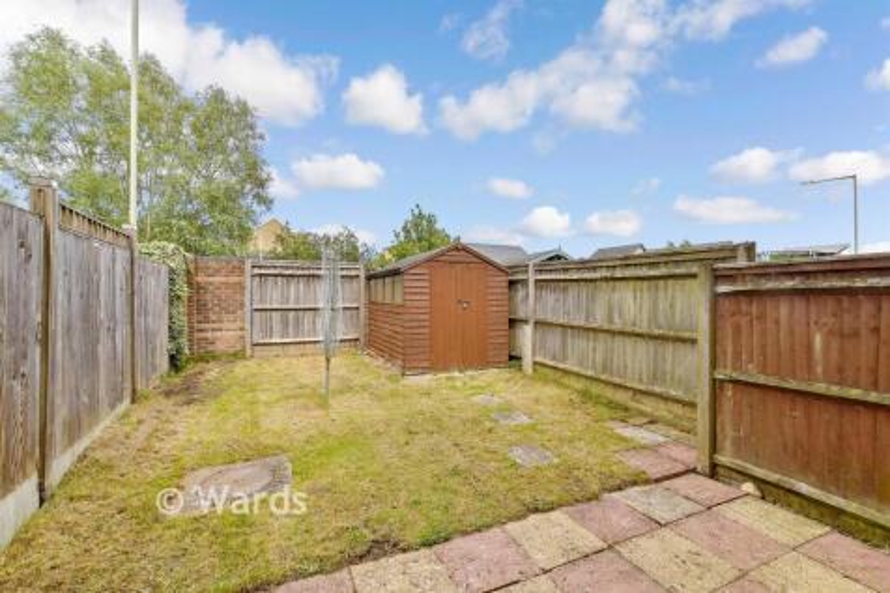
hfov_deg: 100.4
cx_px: 445
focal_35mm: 15
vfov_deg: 77.3
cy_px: 296
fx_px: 371
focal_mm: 10
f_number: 8
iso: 160
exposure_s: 1/160
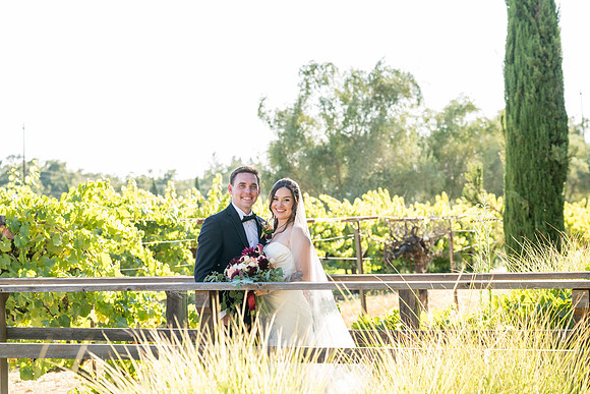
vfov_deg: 17.3
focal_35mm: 79
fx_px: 1295
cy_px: 197
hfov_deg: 25.7
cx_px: 295
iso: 400
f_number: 4
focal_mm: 79
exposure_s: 1/400
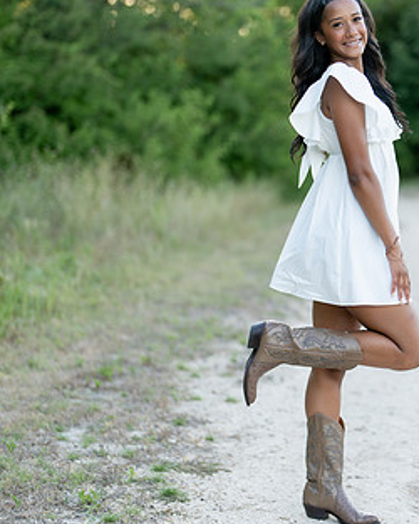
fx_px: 1350
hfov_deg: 17.4
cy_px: 242
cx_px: 360
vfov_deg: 22.0
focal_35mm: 87
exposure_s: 1/640
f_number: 1.2
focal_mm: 50
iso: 100
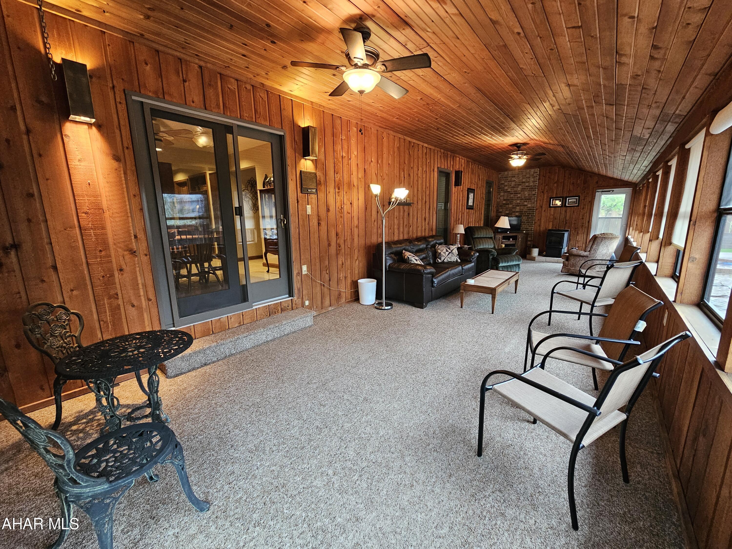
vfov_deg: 89.9
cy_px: 274
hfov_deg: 106.2
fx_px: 275
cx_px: 366
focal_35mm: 13
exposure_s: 1/60
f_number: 2.2
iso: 400
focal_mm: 2.2
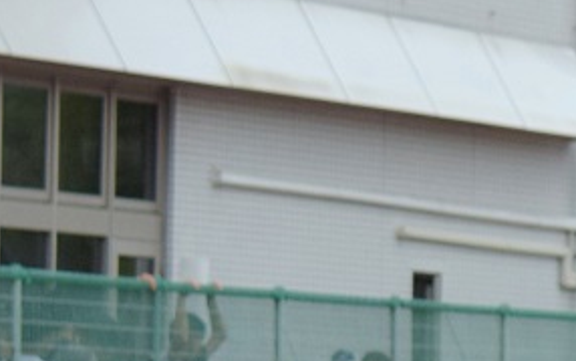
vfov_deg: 3.8
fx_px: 5446
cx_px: 757
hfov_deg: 6.0
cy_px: 639
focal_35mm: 347
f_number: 4.5
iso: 640
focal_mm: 65
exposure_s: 1/1600
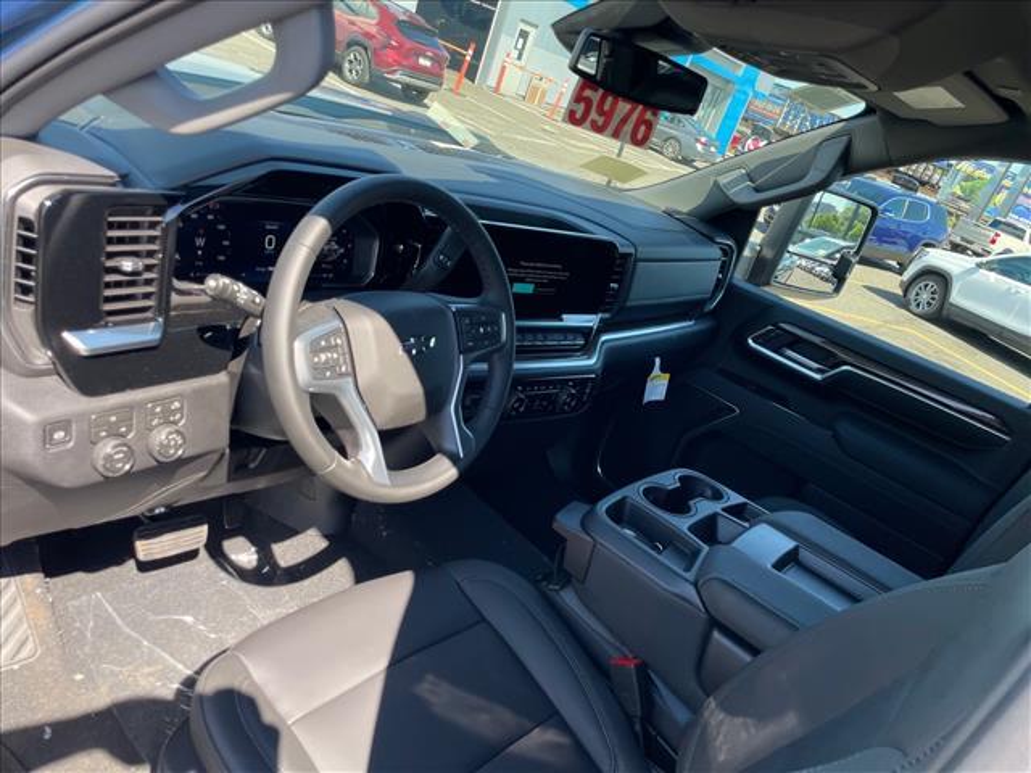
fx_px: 774
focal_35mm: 26
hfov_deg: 67.3
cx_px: 516
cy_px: 386
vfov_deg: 53.1
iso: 32
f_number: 1.6
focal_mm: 4.2
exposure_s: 1/530
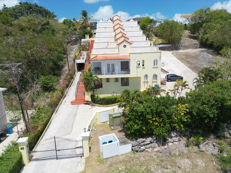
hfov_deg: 71.6
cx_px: 116
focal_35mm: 24
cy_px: 86
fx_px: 160
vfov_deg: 56.8
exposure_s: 1/4000
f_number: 1.7
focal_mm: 6.72
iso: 130
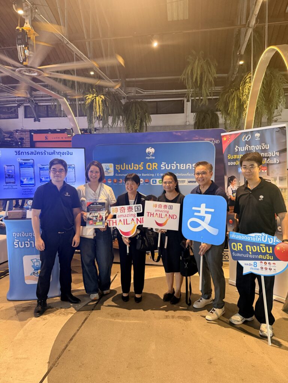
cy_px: 192
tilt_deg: -6.1
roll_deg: +0.3
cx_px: 144
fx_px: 266
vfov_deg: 71.6
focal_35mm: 24
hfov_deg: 56.8
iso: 500
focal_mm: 6.76
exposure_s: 1/50
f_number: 1.78
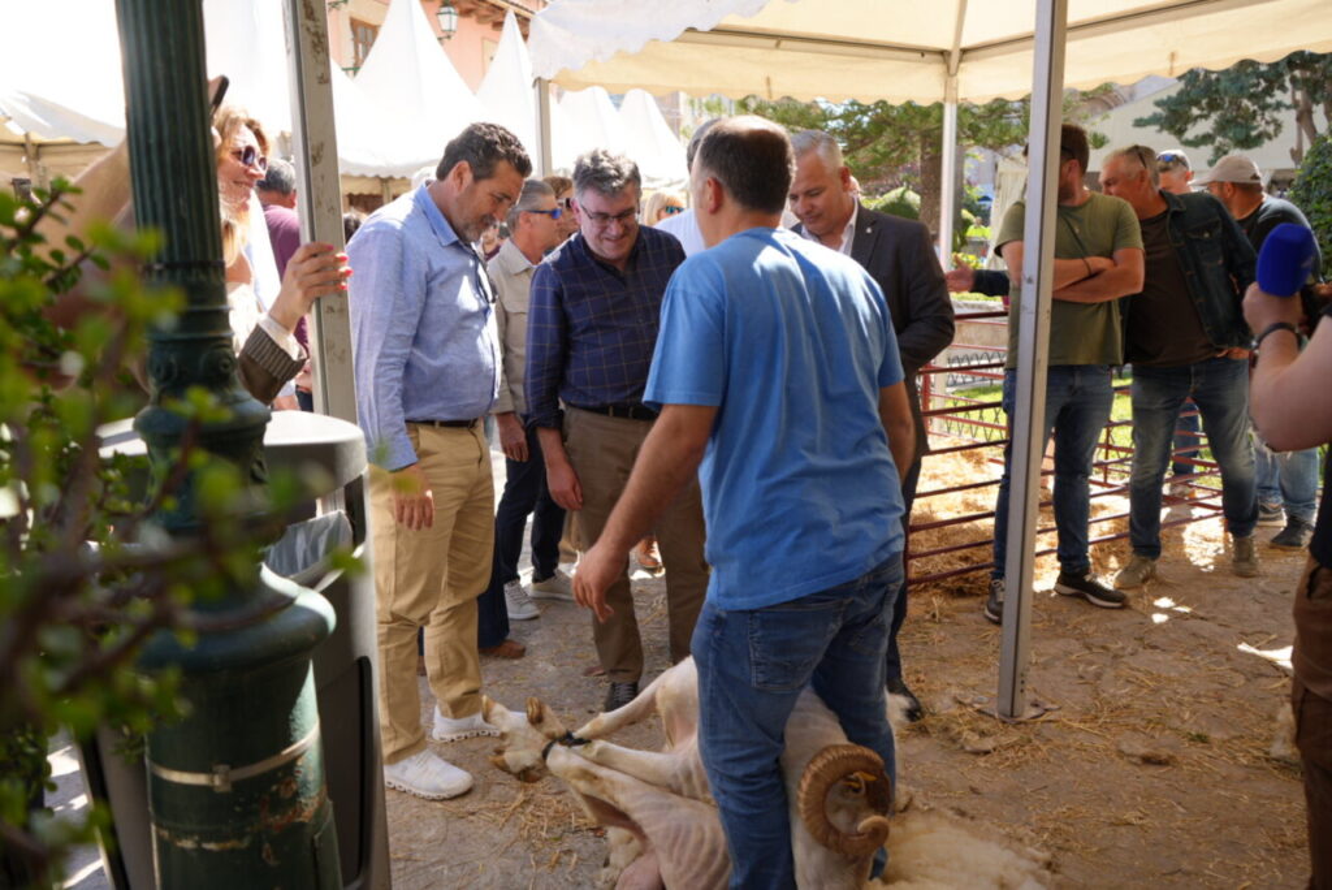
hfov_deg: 65.4
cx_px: 666
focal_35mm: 28
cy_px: 445
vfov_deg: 46.5
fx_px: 1037
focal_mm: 28
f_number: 4
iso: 100
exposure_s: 1/200
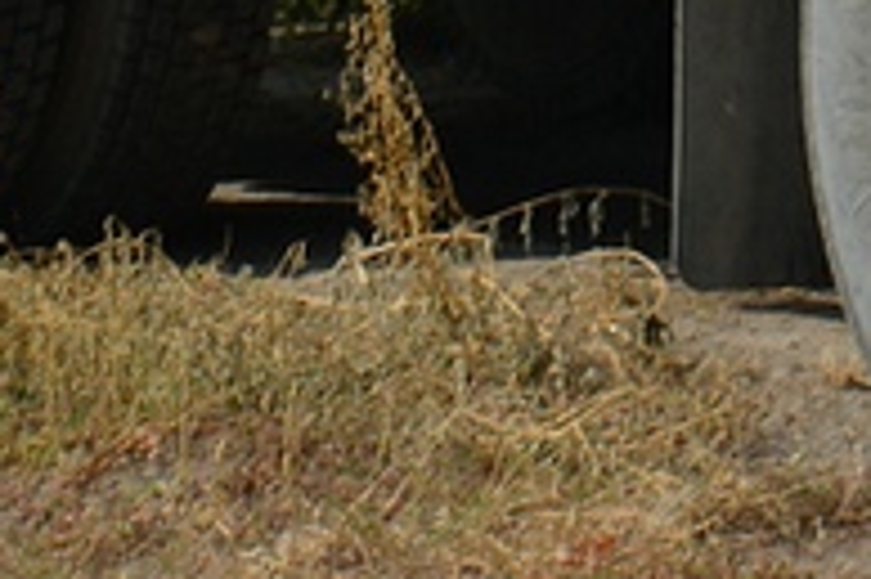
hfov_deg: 6.1
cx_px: 1549
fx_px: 8074
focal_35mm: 334
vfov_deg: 4.0
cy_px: -1041
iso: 100
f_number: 9
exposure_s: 1/320
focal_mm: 32
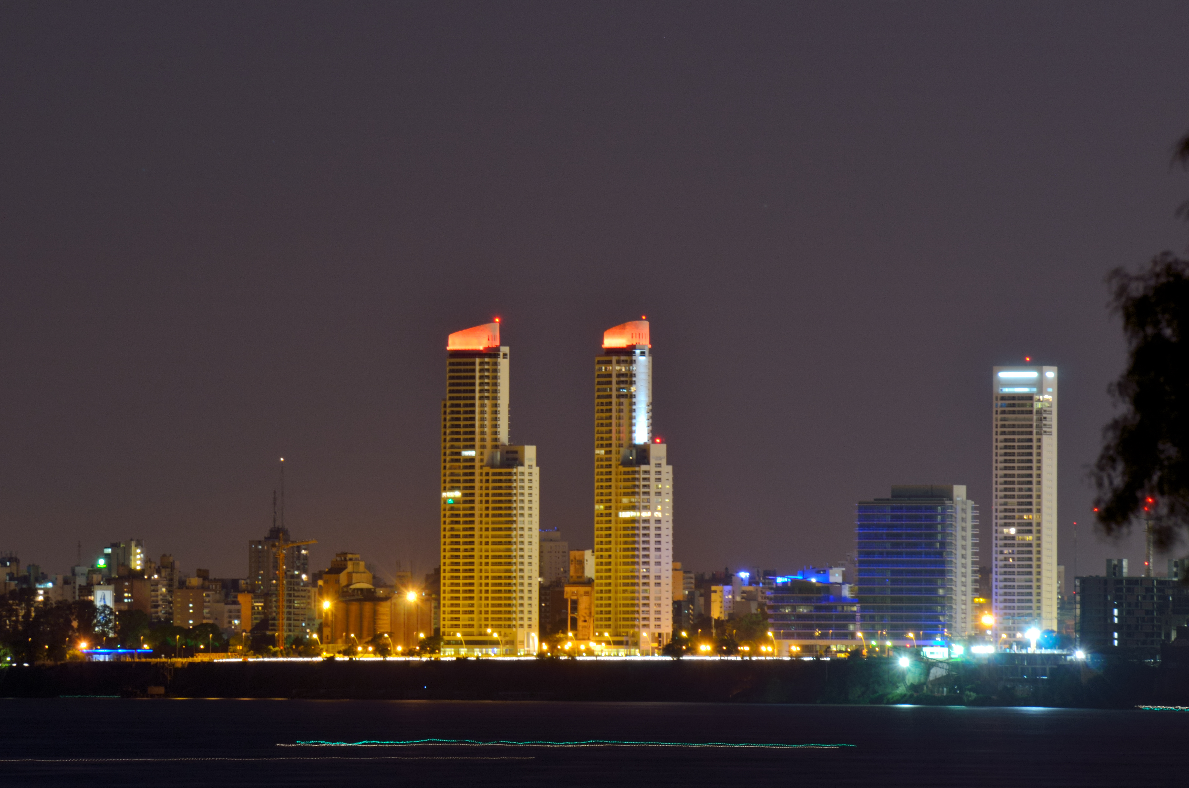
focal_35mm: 450
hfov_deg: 4.6
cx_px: 594
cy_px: 394
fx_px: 14833
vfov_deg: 3.0
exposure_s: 25
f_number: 11
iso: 100
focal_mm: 300
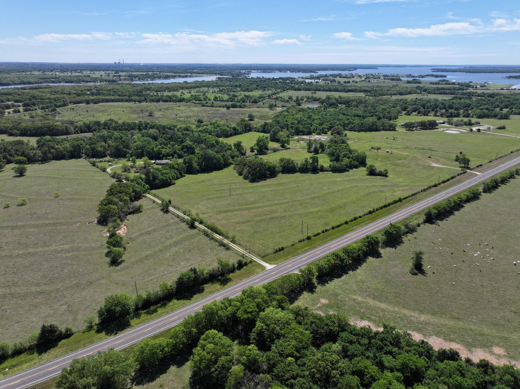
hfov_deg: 71.6
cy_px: 194
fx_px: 360
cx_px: 260
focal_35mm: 24
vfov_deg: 56.8
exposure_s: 1/2500
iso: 150
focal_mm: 12.29
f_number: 2.8
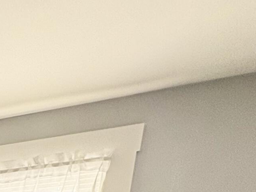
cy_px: 415
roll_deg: +1.4
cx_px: -312
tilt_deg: -9.2
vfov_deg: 15.8
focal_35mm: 66
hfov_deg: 16.7
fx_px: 488
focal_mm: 2.22
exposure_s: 1/140
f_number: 2.2
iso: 80
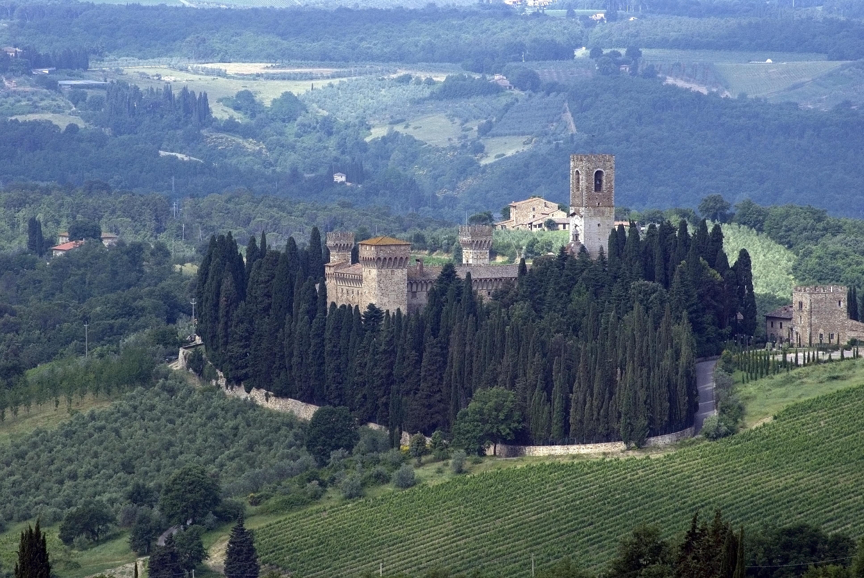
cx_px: 432
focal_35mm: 300
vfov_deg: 4.6
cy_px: 289
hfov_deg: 6.9
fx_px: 7209
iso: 400
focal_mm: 200
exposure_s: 1/400
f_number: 13
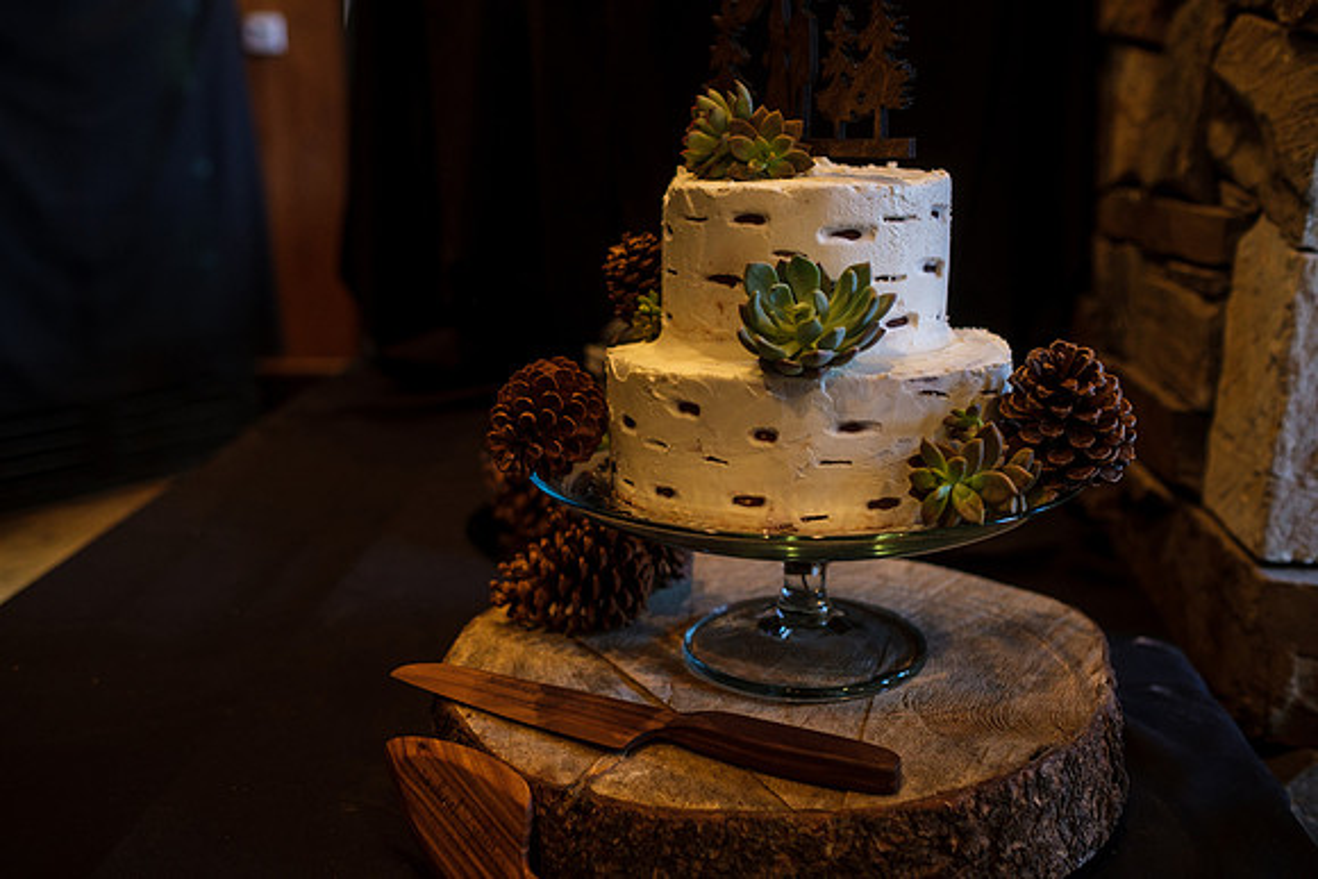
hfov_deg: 54.4
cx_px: 659
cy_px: 440
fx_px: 1282
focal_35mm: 35
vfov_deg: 37.9
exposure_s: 1/120
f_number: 2
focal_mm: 23
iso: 500
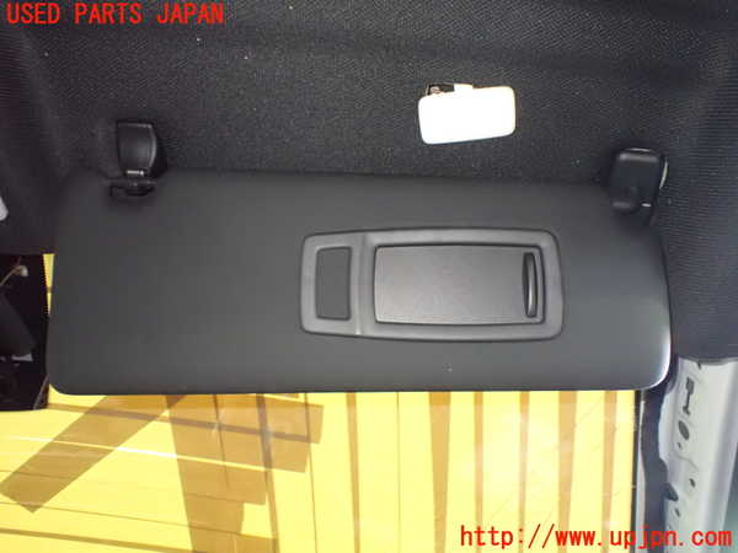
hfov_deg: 60.0
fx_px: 640
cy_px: 276
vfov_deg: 46.8
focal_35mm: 30
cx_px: 369
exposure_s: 1/25
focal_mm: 5.4
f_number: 2.3
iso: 1600
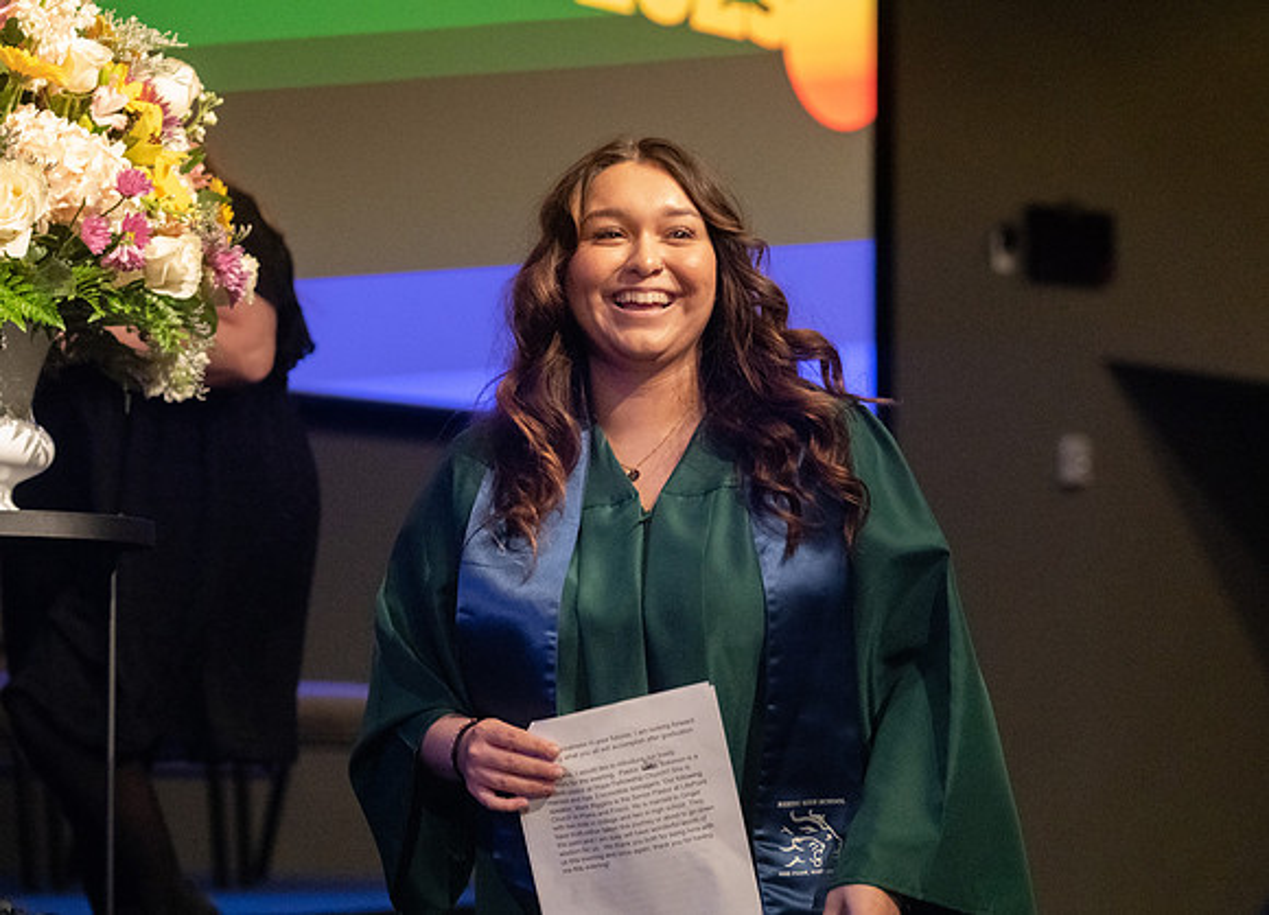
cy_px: 438
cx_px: 691
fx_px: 4136
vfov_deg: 12.6
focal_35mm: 114
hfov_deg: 17.4
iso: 20000
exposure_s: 1/320
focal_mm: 95
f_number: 3.5
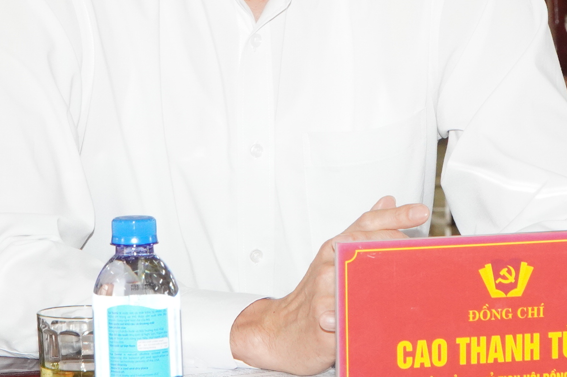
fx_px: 3151
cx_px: 332
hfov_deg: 10.3
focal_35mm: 200
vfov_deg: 6.8
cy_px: -19
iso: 2000
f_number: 9
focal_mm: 53
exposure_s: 1/100
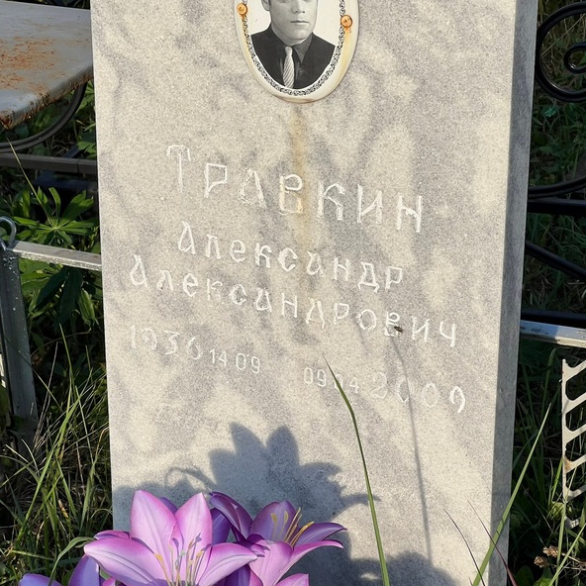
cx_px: 276
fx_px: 1762
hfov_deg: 18.9
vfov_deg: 18.9
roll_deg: +2.0
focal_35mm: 92
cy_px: 296
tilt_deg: -22.7
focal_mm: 9
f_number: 2.8
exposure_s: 1/911
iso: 32
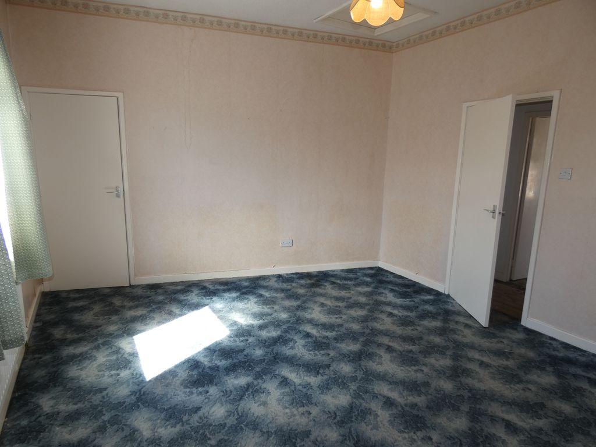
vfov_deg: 66.0
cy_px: 224
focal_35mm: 20
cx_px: 298
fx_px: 344
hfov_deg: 81.7
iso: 80
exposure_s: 1/80
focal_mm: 3.6
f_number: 2.8
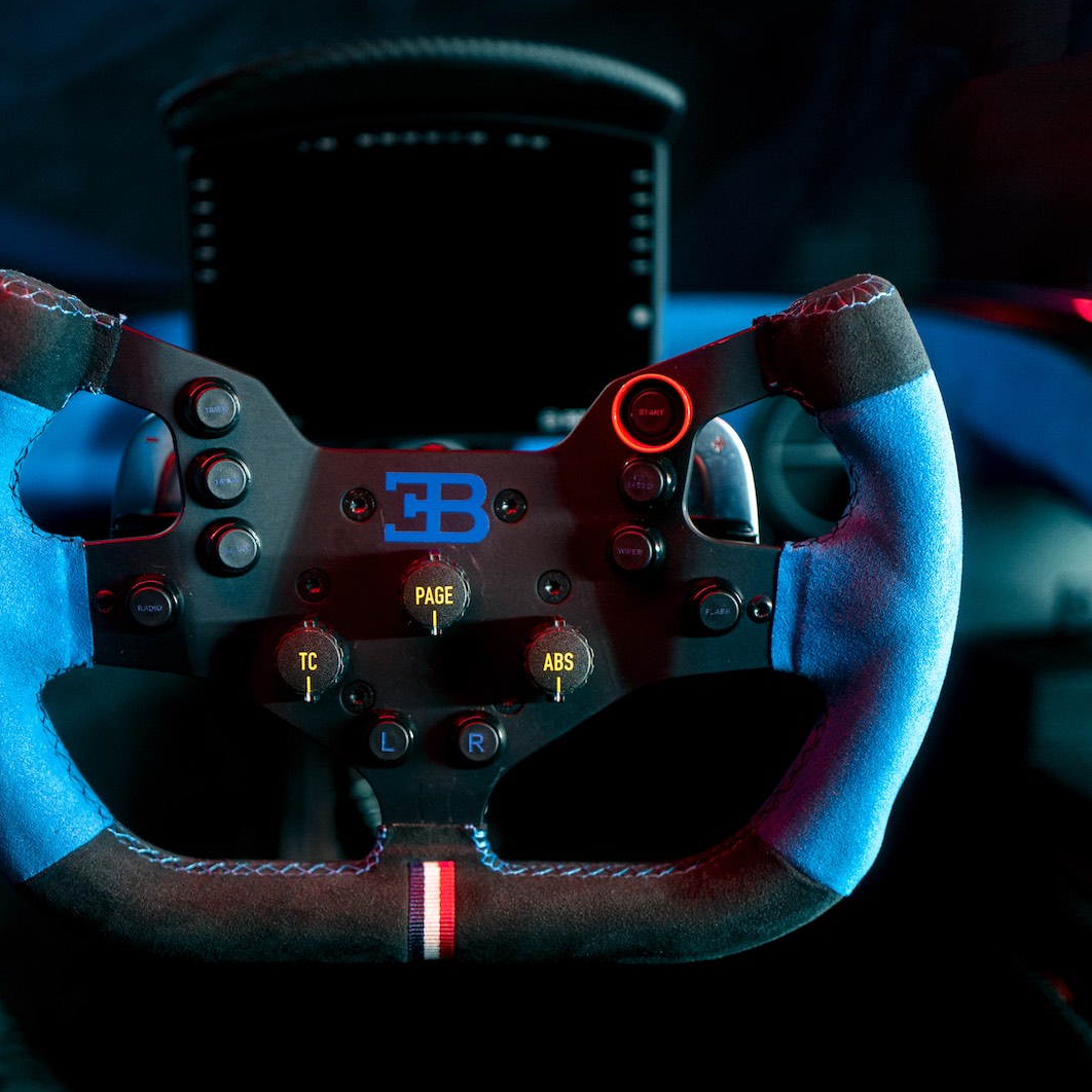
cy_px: 605
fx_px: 1535
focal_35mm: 43
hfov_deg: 39.0
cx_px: 435
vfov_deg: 39.1
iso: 500
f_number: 1.7
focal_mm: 28
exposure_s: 1/125
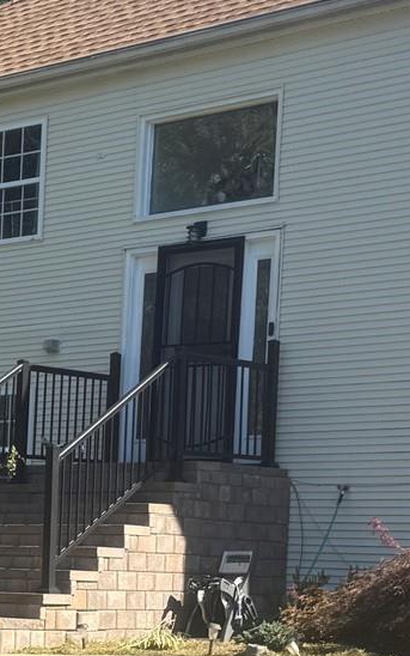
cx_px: 50
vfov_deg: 21.5
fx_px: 1697
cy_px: 536
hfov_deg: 13.7
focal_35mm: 95
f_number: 1.78
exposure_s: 1/2169
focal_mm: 6.76
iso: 80
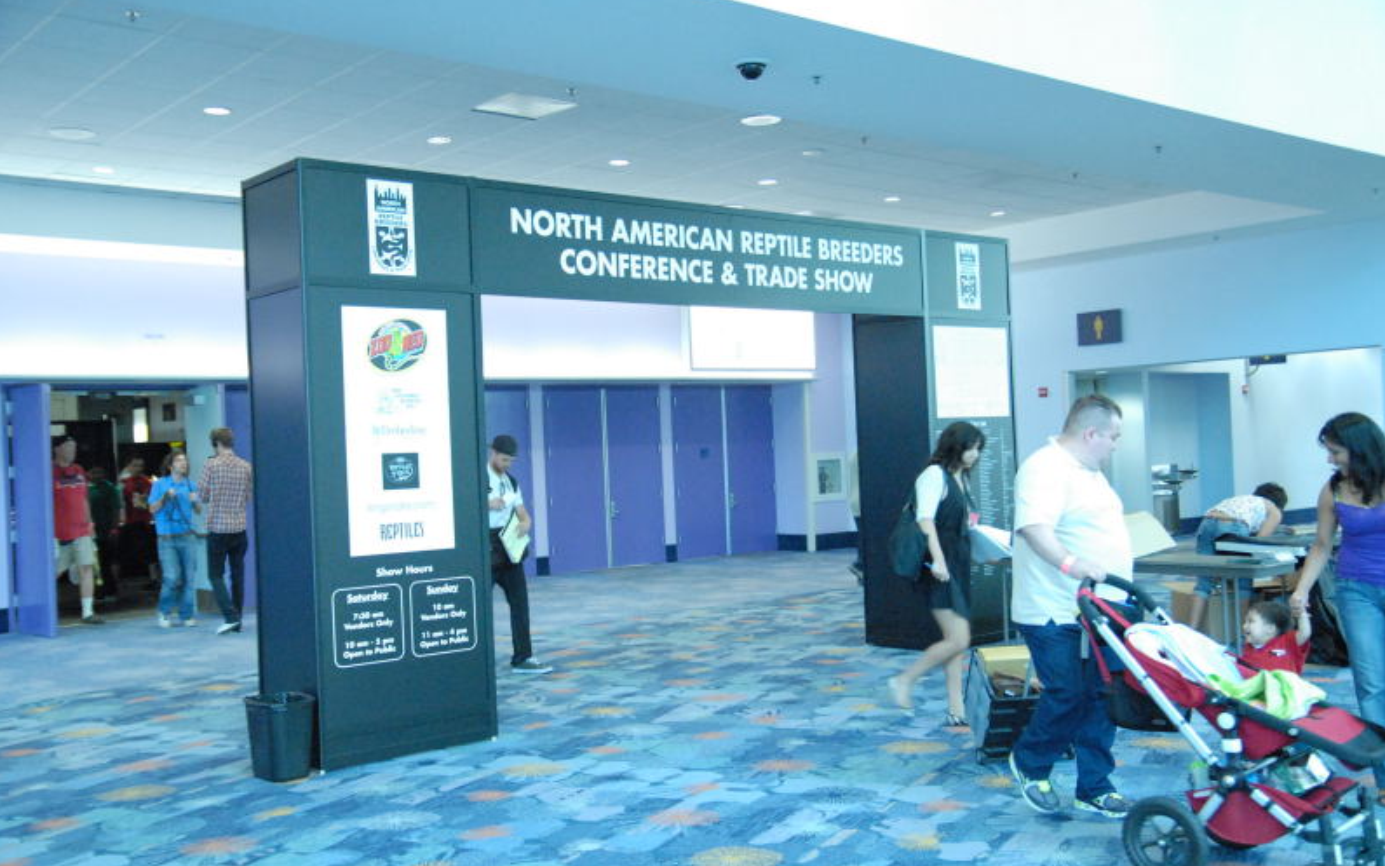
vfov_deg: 34.4
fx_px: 1397
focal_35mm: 37
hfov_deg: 52.7
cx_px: 692
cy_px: 433
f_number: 4
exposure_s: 1/60
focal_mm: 24
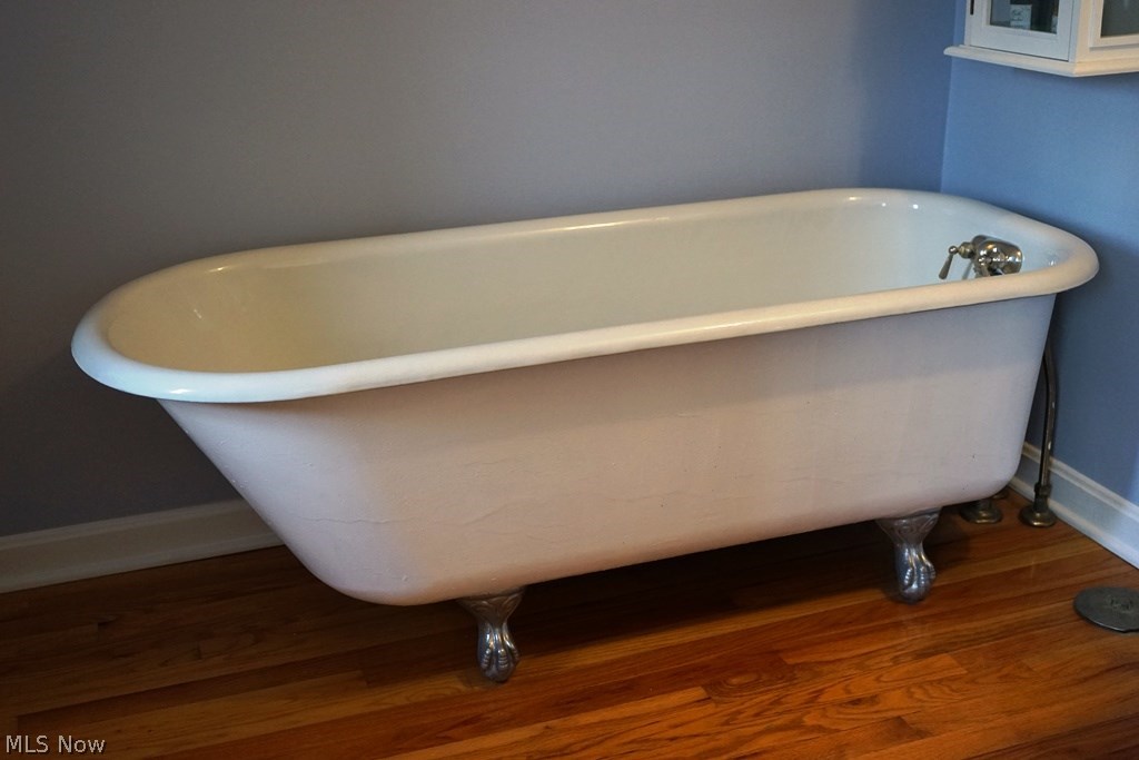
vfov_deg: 32.6
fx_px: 1297
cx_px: 570
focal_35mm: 41
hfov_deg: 47.4
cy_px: 380
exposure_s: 1/160
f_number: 4.5
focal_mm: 41
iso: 2000
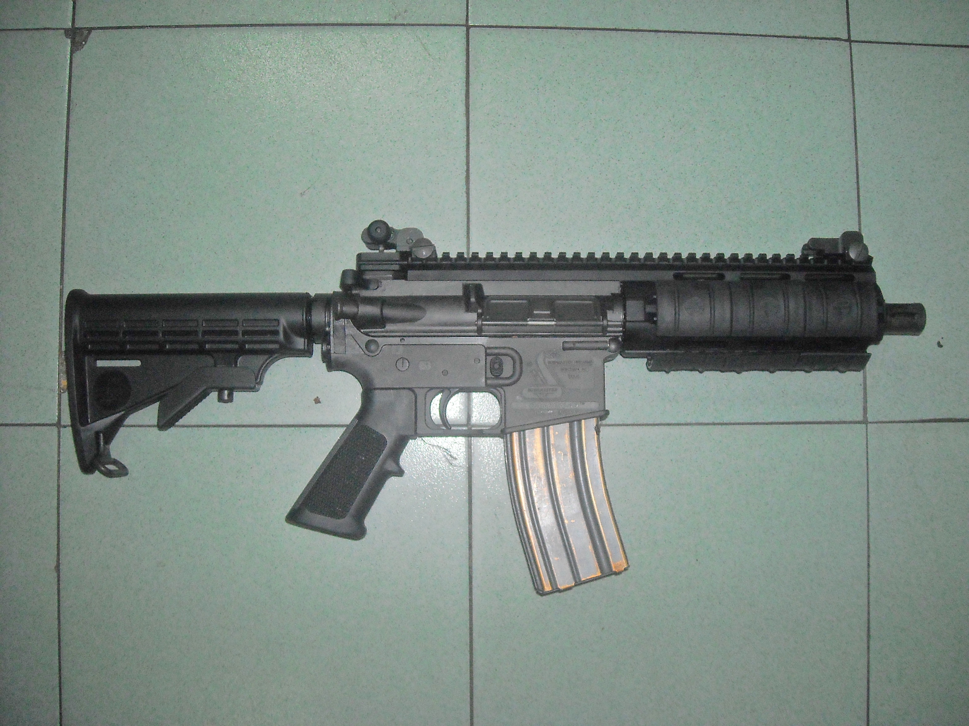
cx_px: 484
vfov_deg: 40.7
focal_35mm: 35
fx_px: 980
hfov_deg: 52.6
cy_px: 363
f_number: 2.8
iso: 200
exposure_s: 1/60
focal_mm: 5.7
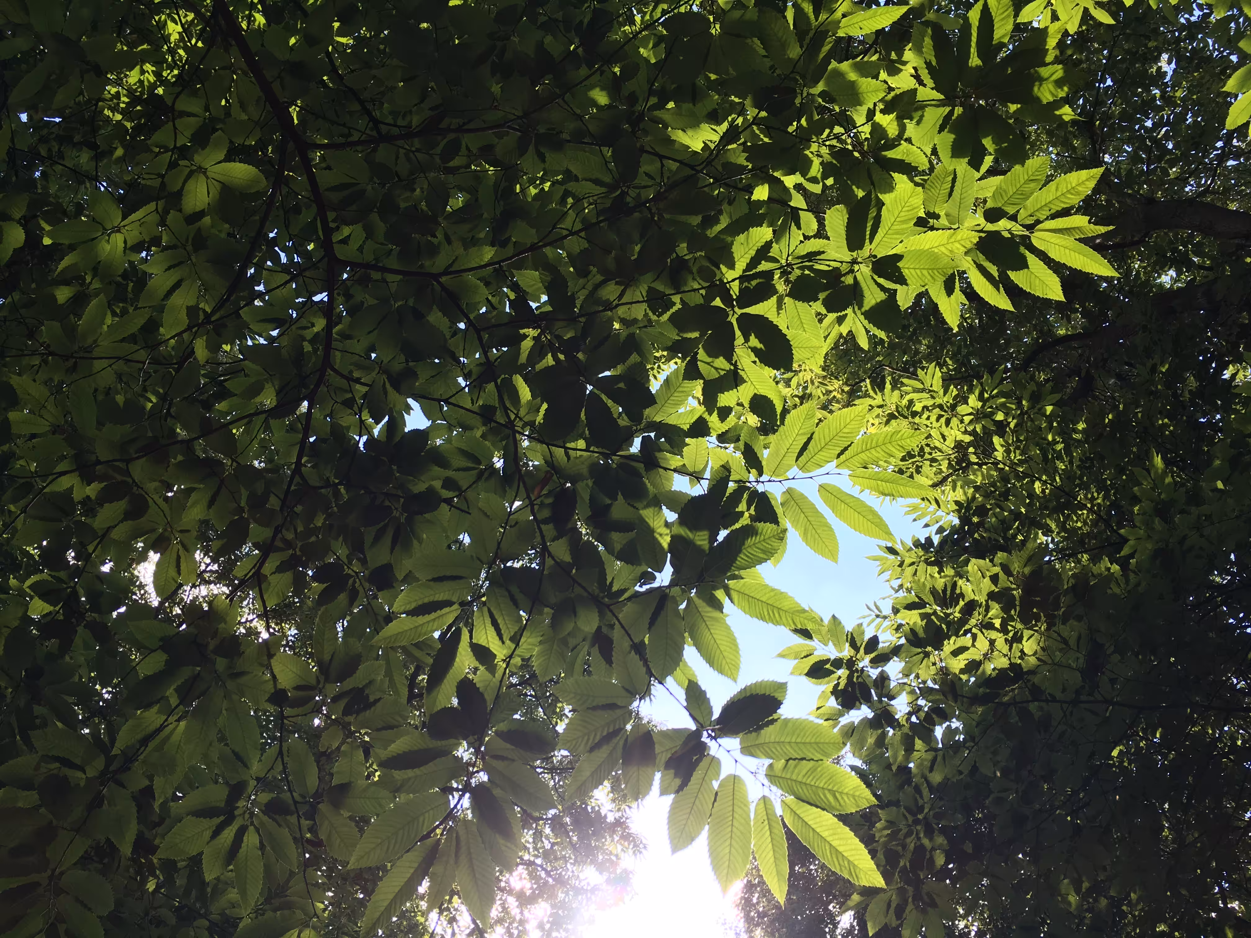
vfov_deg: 48.2
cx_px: 626
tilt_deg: +76.6
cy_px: 469
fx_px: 1048
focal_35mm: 29
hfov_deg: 61.7
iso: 25
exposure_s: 1/237
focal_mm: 4.15
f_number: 2.2
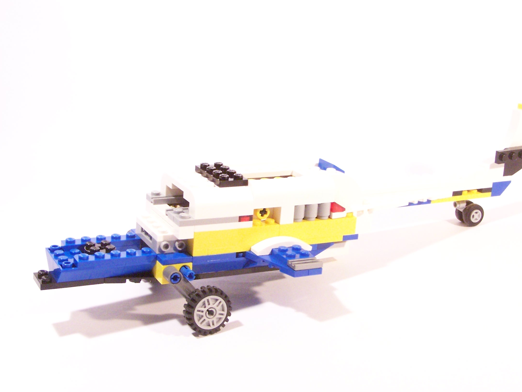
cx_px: 293
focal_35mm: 57
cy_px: 188
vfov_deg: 25.7
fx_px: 860
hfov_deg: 33.7
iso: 400
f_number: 3.6
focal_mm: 8
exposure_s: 1/20
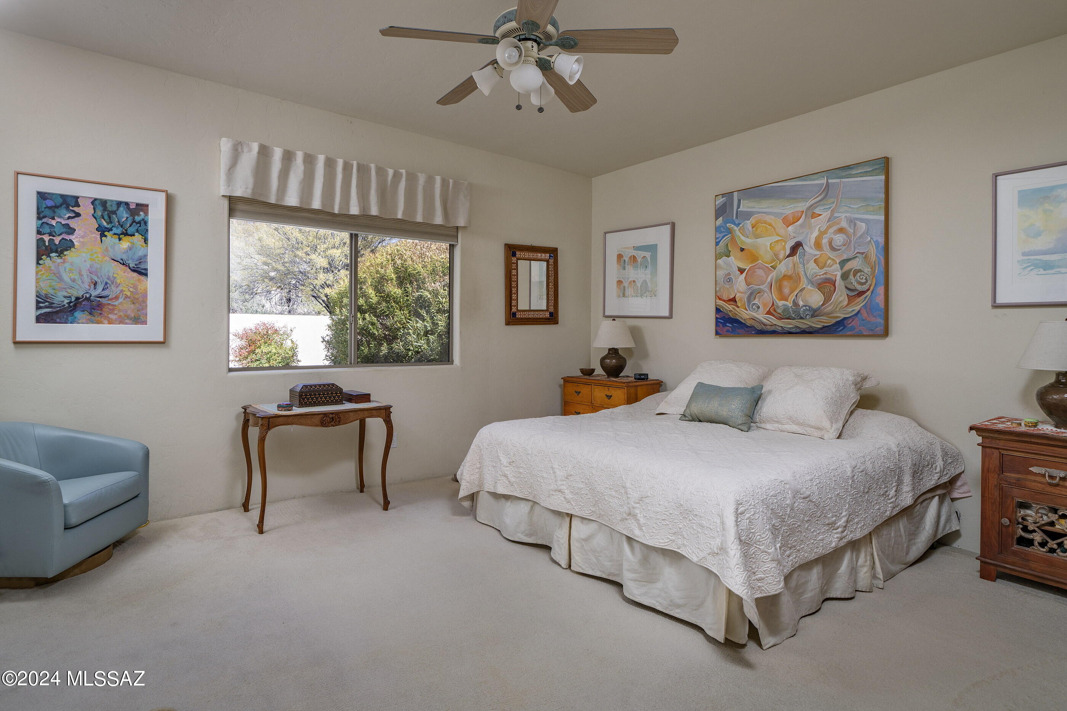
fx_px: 533
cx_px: 534
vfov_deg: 67.4
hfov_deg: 90.0
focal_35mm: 18
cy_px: 356
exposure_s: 1/160
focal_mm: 18
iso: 200
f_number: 7.1
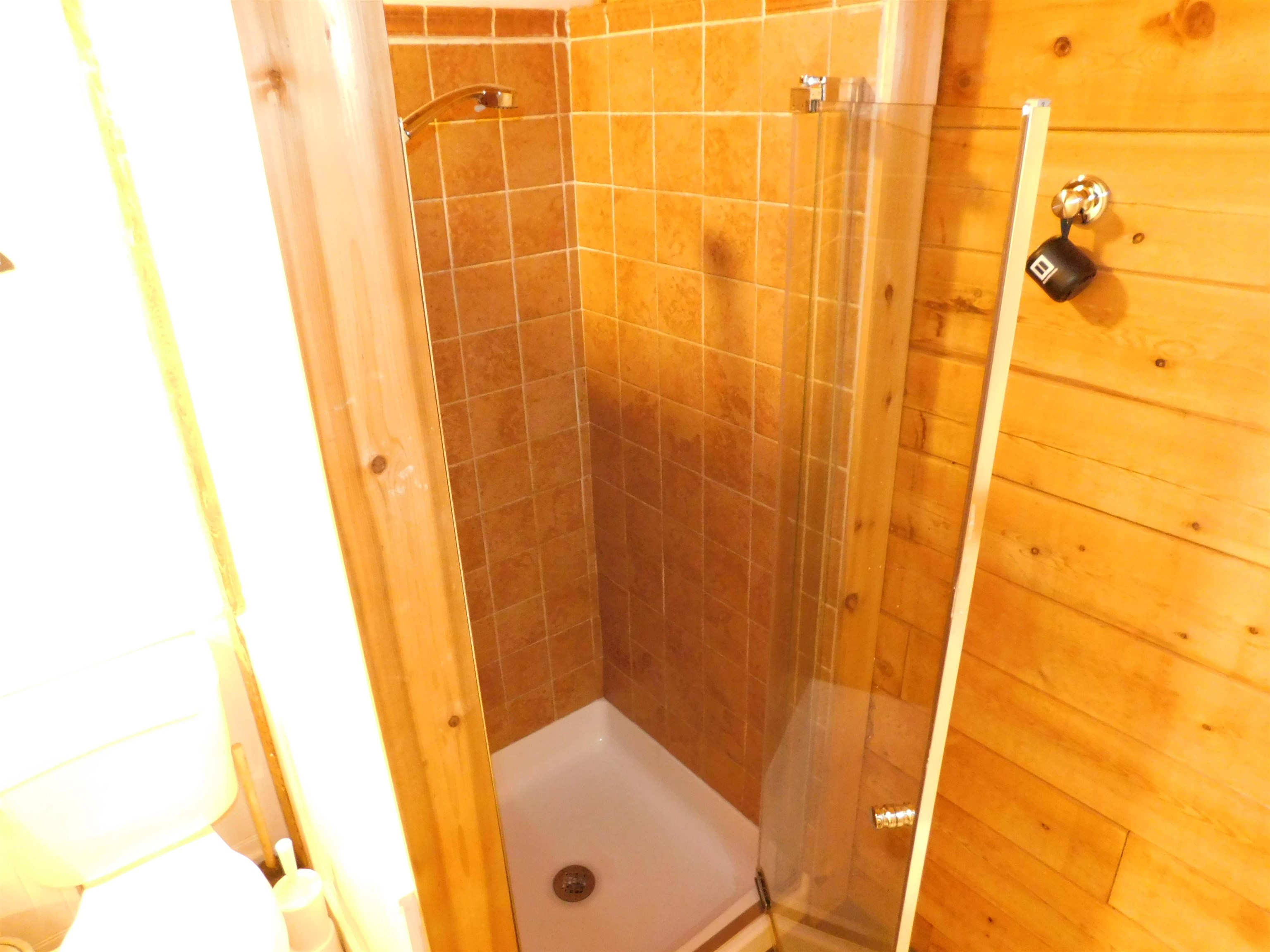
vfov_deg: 58.9
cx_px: 635
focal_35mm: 23
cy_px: 476
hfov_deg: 73.9
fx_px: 844
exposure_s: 1/4
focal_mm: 4
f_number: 3
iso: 800
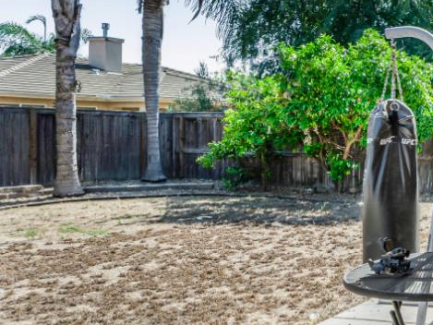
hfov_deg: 32.9
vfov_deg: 33.6
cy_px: 138
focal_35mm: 43
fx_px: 538
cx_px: 559
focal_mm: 14
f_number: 7.1
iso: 400
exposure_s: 1/200
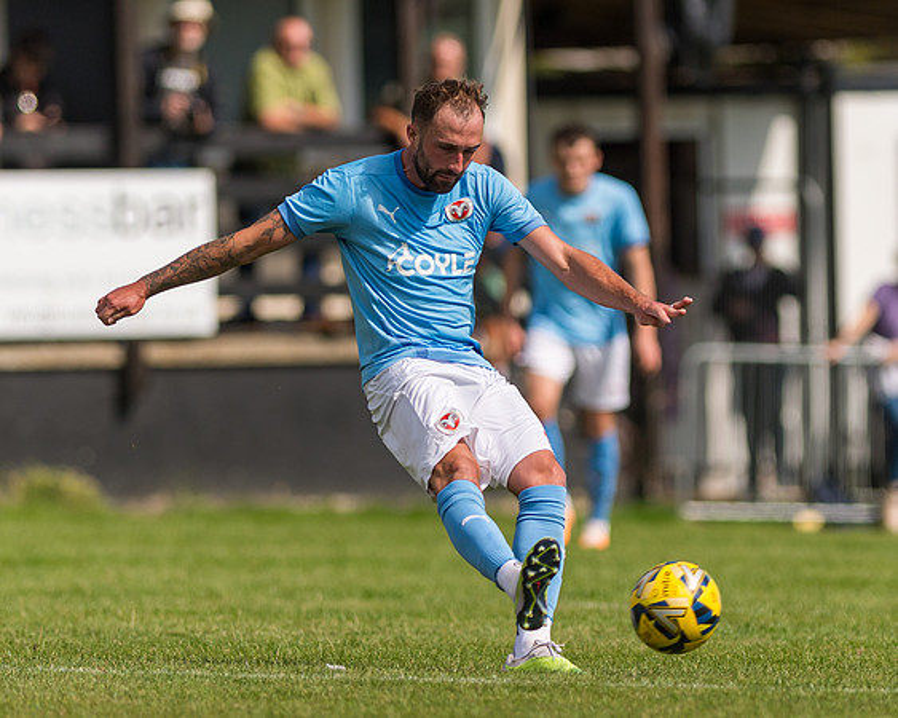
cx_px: 567
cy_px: 319
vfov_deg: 2.6
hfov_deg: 3.3
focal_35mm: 588
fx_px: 15629
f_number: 2.8
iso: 100
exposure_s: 1/4000
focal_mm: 300
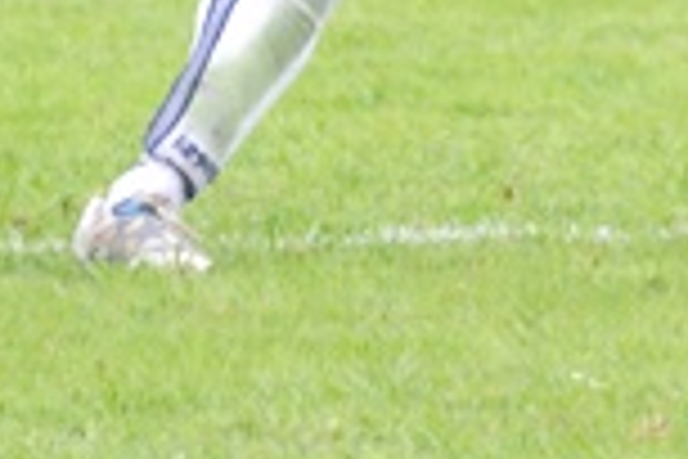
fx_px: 33767
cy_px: -423
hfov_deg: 1.2
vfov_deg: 0.8
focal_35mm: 1767
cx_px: 63
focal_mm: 200
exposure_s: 1/1250
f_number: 5.6
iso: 1600
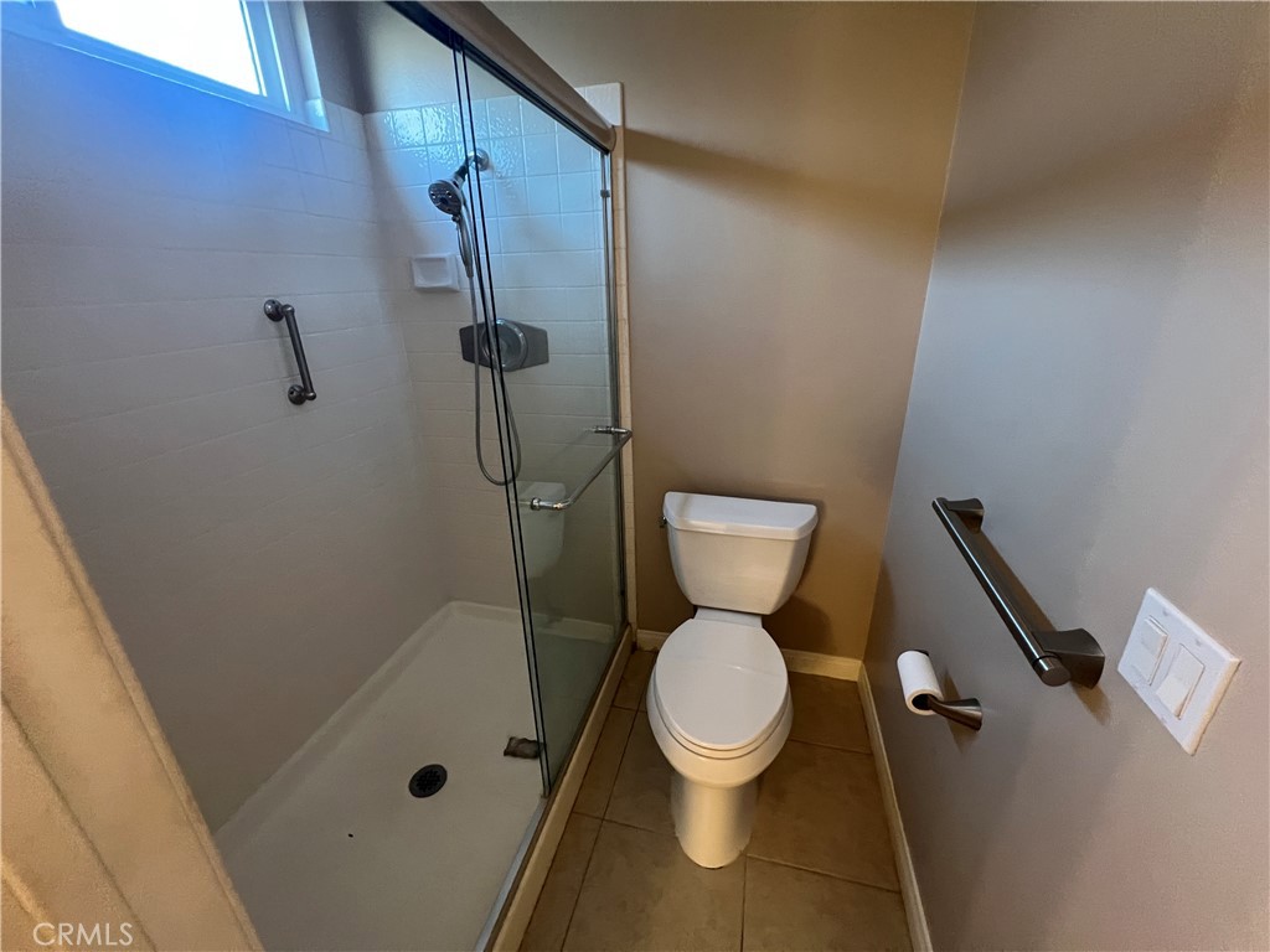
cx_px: 635
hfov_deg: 106.2
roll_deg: +1.8
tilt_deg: -21.2
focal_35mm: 13
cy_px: 476
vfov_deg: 89.9
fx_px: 477
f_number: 1.8
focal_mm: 1.57
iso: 500
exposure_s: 1/60
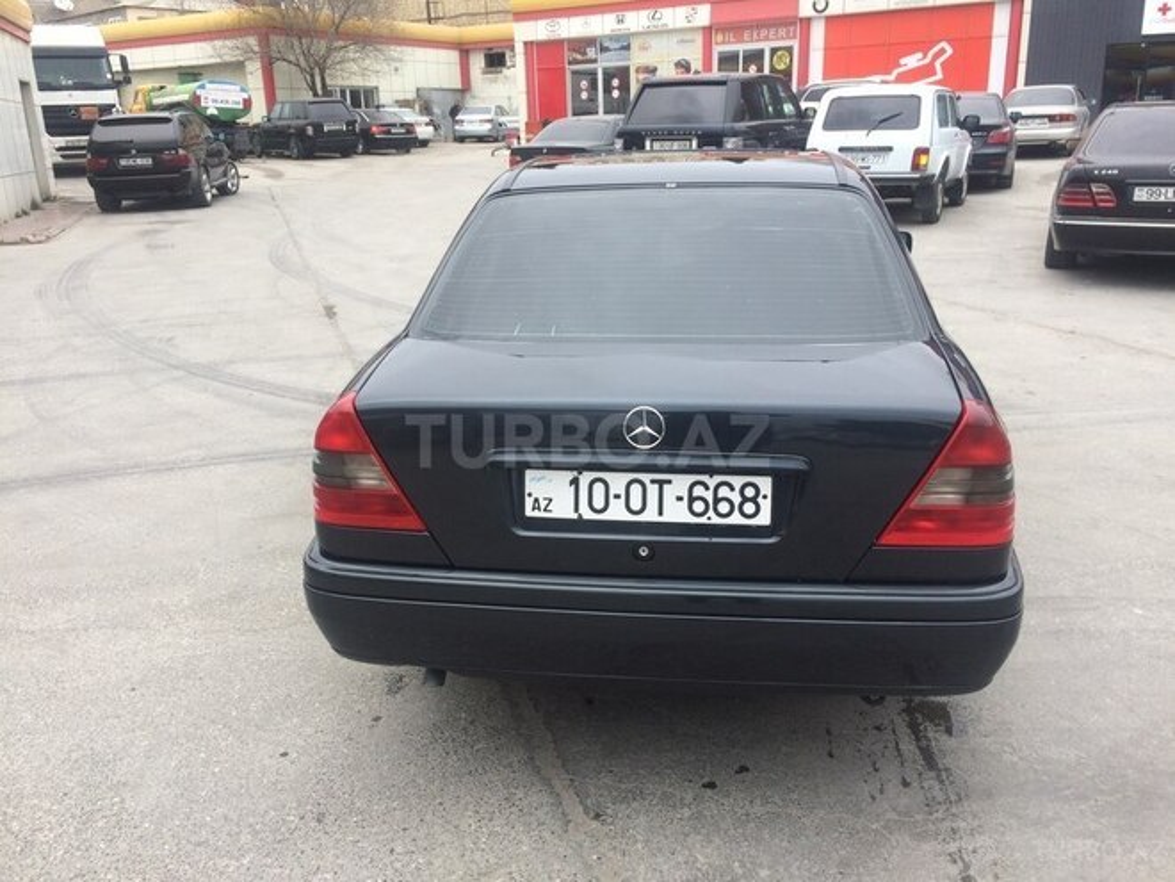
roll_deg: +2.7
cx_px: 588
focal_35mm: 29
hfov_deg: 61.7
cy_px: 441
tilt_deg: -17.2
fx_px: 984
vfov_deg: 48.2
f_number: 2.2
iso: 32
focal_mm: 4.15
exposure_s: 1/311
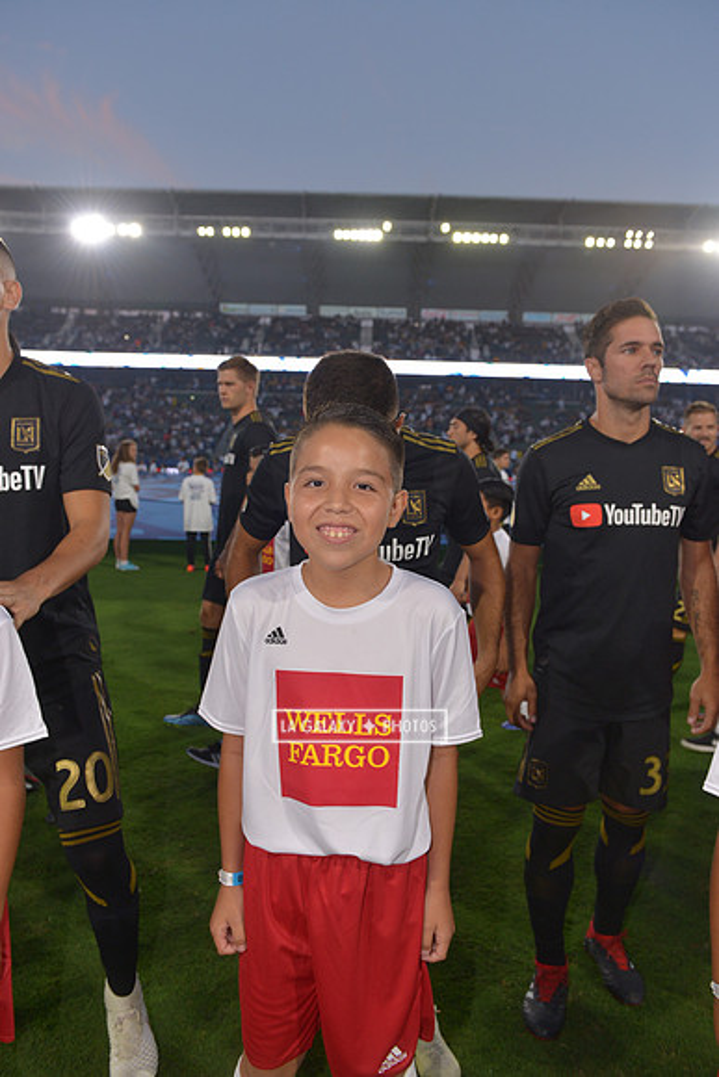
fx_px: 808
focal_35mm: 27
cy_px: 538
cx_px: 360
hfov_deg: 48.0
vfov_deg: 67.4
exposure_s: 1/250
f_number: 5
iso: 640
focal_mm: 27
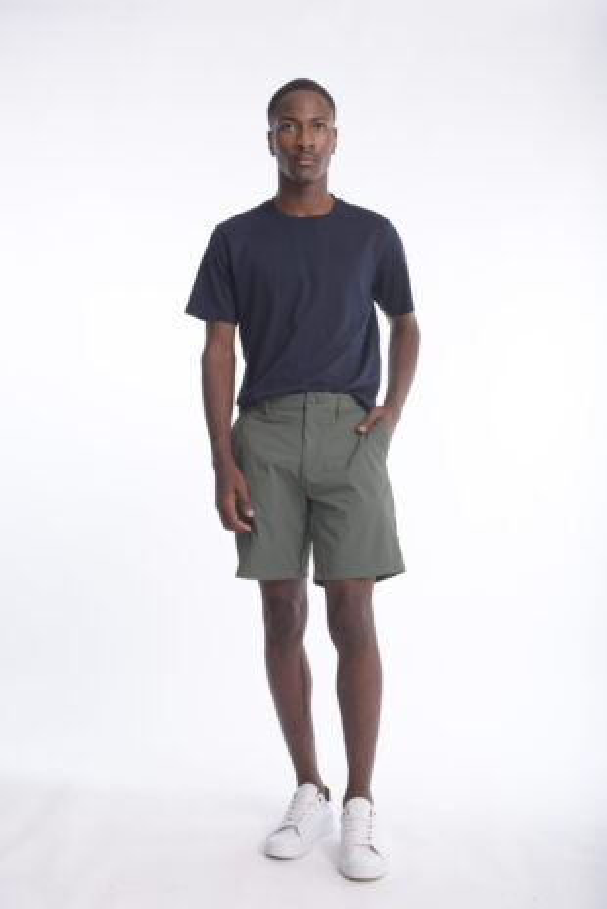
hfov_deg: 27.0
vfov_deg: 39.6
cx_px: 304
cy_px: 454
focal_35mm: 50
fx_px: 1263
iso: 400
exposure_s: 1/250
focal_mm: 50
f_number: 11
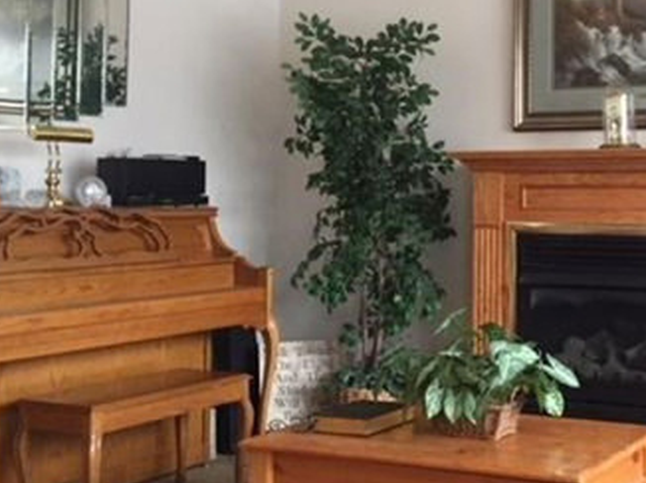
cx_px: 539
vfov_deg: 25.6
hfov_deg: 32.6
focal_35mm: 57
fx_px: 1063
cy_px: 198
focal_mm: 4.15
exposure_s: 1/30
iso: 160
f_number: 2.2
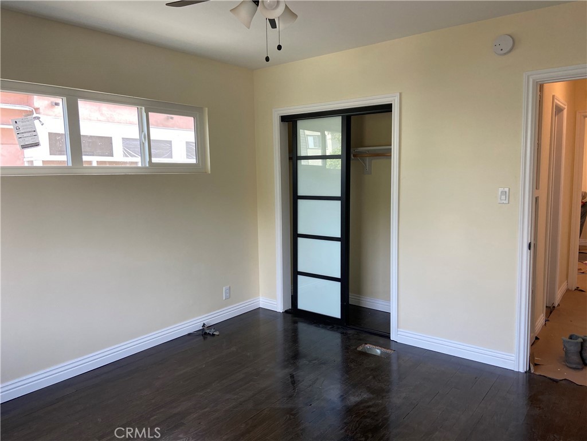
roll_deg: +1.0
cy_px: 220
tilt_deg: -6.6
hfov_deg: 67.3
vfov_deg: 53.1
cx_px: 294
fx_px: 441
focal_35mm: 26
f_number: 1.8
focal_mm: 4.25
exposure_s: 1/120
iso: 100
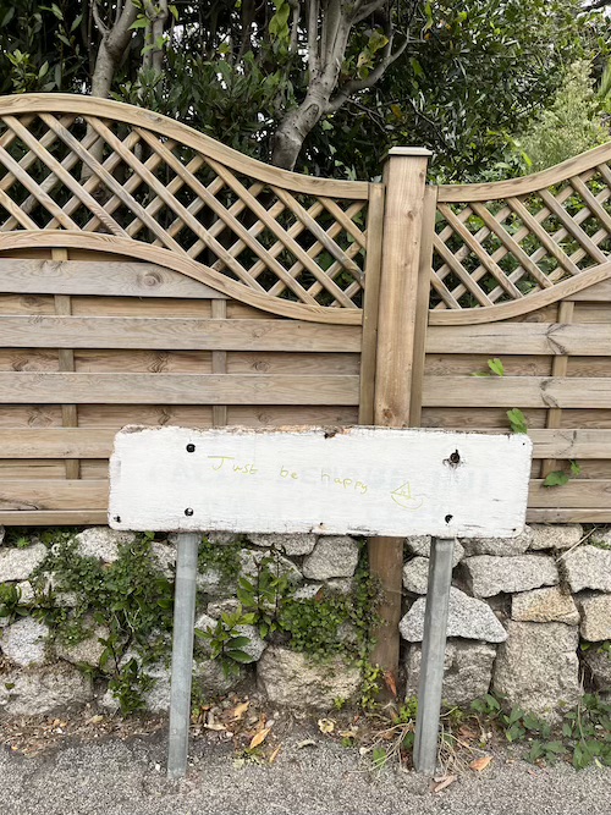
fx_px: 612
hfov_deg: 53.0
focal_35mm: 26
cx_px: 306
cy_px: 408
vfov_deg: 67.3
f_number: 1.6
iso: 50
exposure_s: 1/309
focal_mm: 5.1
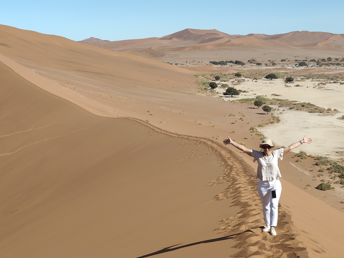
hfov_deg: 25.0
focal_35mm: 78
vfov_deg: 18.9
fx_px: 775
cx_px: 168
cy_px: 120
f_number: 2.55
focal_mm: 13.3
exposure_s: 1/1117
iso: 71
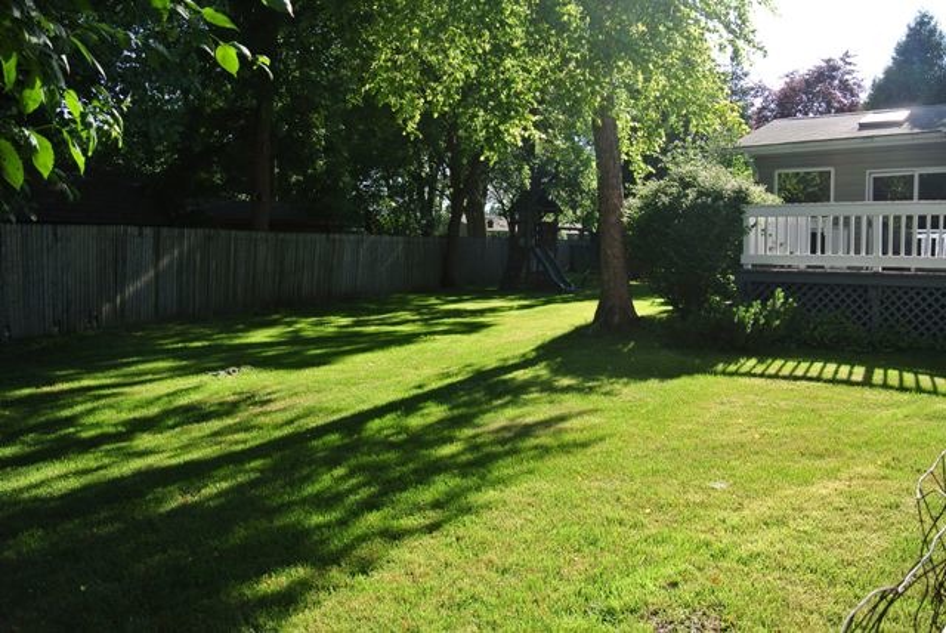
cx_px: 473
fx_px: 763
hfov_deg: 63.6
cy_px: 316
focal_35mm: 29
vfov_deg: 45.0
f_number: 4
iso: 100
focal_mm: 11
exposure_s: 1/320
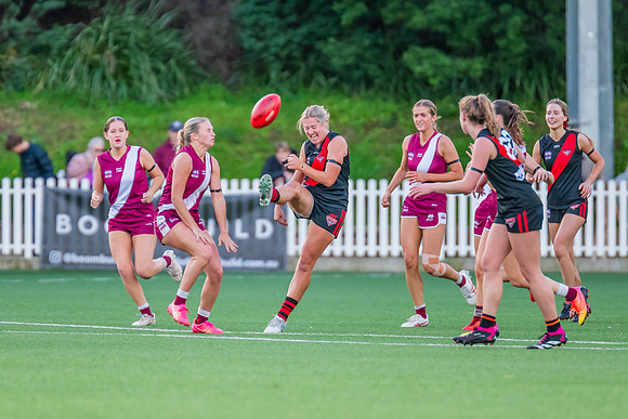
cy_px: 235
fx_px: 10883
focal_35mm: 624
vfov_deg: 2.2
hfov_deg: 3.3
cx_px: 290
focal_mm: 420
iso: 1100
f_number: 4
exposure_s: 1/800
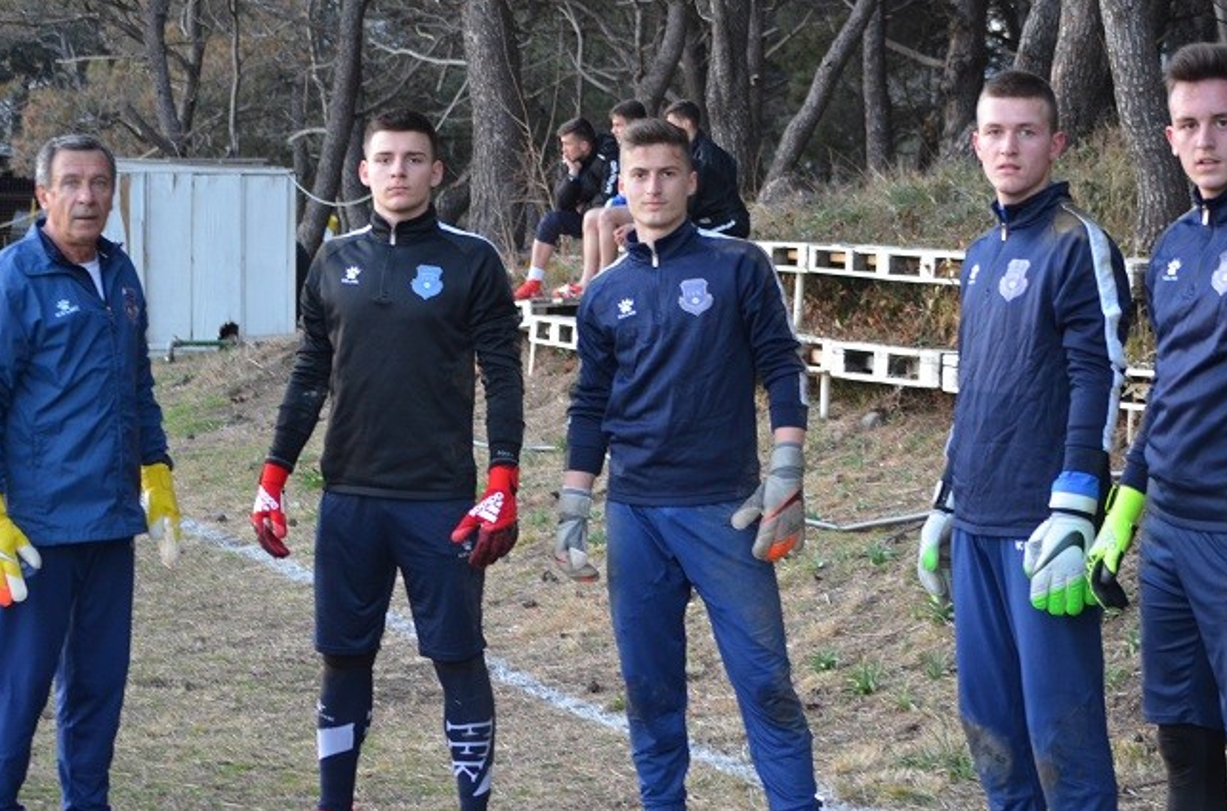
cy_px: 367
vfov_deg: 13.3
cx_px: 643
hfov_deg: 19.9
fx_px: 3488
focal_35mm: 103
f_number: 4
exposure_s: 1/40
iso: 800
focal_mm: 55
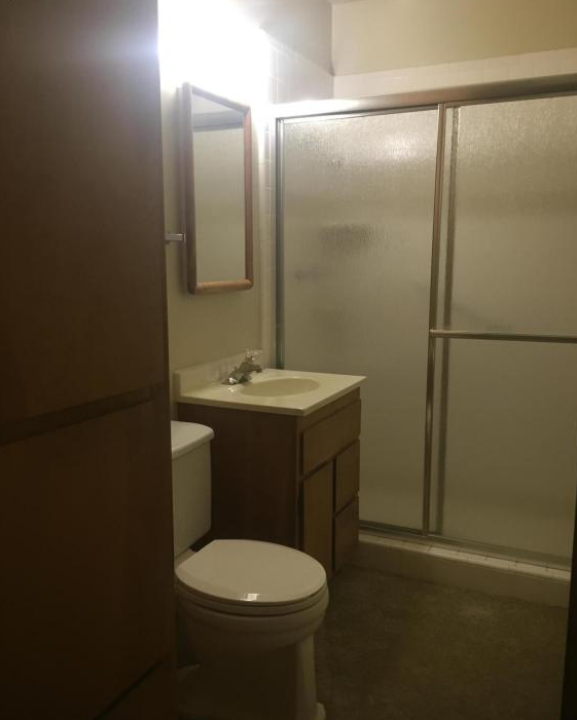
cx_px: 286
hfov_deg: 47.1
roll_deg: -0.2
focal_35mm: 31
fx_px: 662
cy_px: 372
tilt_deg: -9.6
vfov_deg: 57.2
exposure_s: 1/33
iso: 100
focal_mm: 4.15
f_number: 2.2
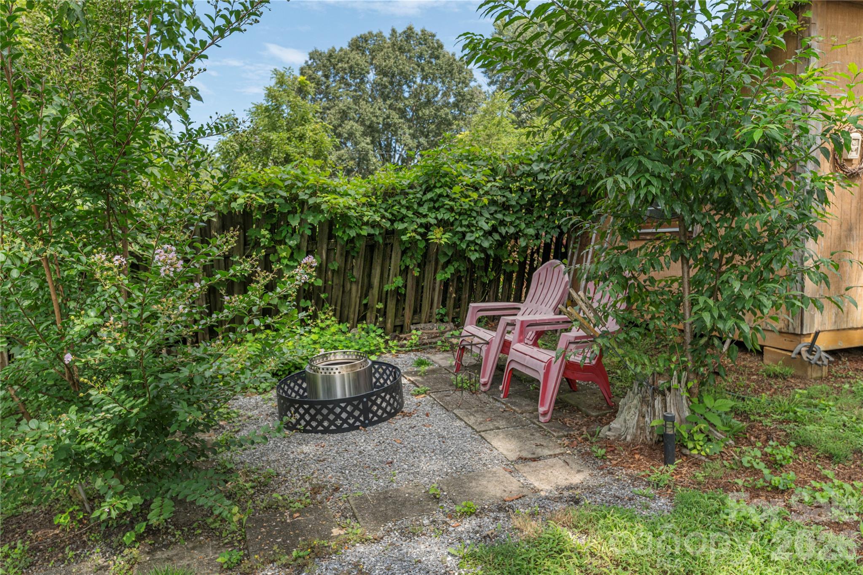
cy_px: 288
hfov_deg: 73.7
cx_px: 432
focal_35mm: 24
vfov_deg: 53.1
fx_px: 575
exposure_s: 1/1000
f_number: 7.1
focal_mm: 24
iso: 320
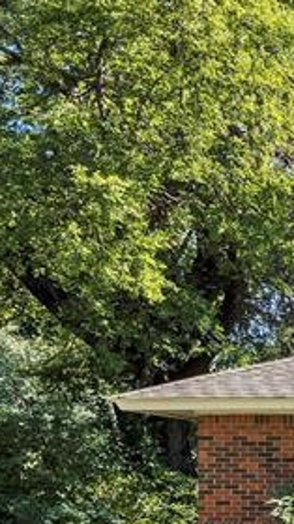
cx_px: 948
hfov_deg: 9.5
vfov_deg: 22.2
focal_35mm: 92
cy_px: 536
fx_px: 1278
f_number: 11
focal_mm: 24
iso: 100
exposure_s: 1/320
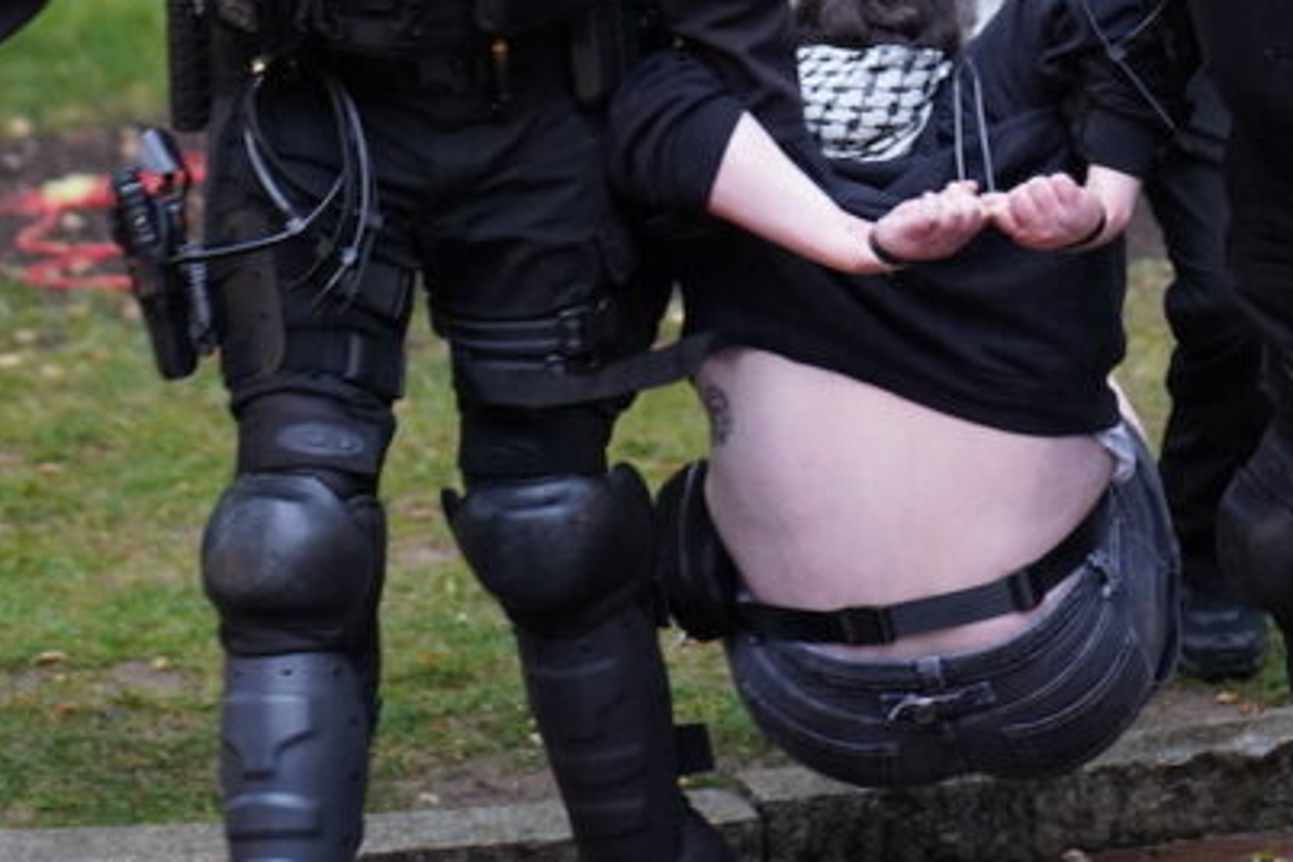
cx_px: 981
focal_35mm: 224
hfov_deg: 9.2
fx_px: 8045
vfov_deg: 6.1
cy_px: -129
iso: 2000
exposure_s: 1/160
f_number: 2.8
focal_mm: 88
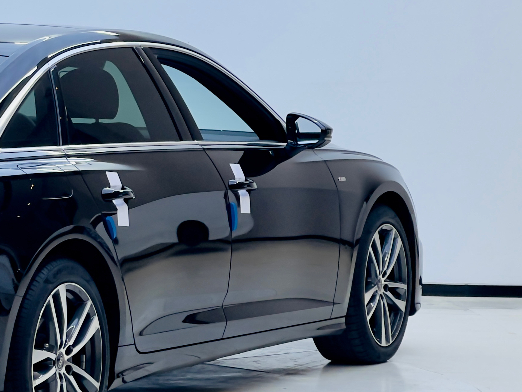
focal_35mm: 179
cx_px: -55
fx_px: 2700
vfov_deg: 8.3
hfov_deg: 10.9
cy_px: 210
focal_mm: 9
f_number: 2.8
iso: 32
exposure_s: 1/128
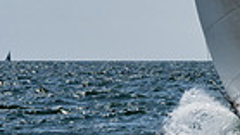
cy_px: -145
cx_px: 434
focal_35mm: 427
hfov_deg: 5.0
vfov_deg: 2.8
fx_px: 2716
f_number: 6.3
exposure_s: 1/4000
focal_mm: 72
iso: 200
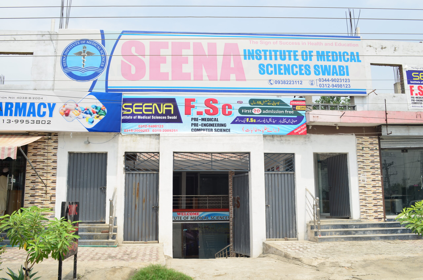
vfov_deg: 43.4
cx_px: 212
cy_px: 140
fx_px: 352
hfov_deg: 62.0
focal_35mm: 30
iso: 100
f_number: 9
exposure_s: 1/200
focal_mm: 20
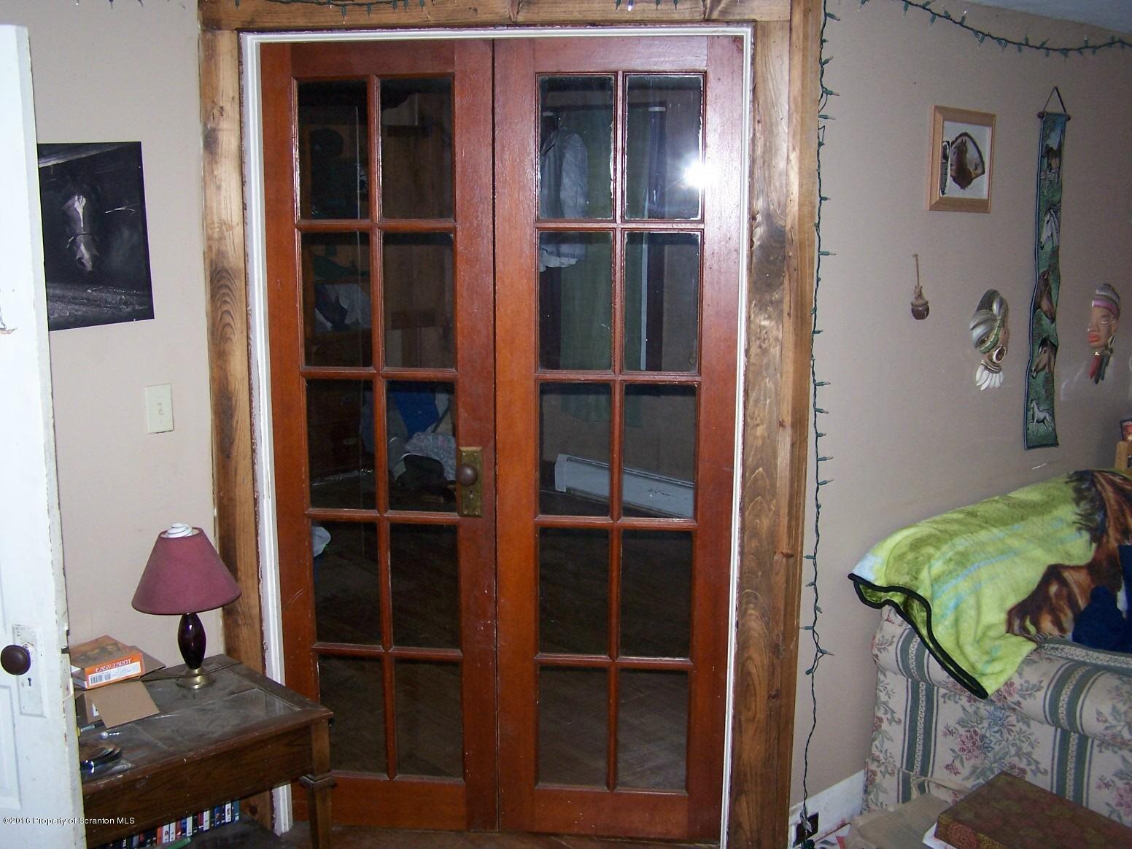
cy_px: 424
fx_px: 1243
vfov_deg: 37.7
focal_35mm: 38
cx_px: 566
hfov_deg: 49.0
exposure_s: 1/60
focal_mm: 6.3
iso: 140
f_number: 2.8
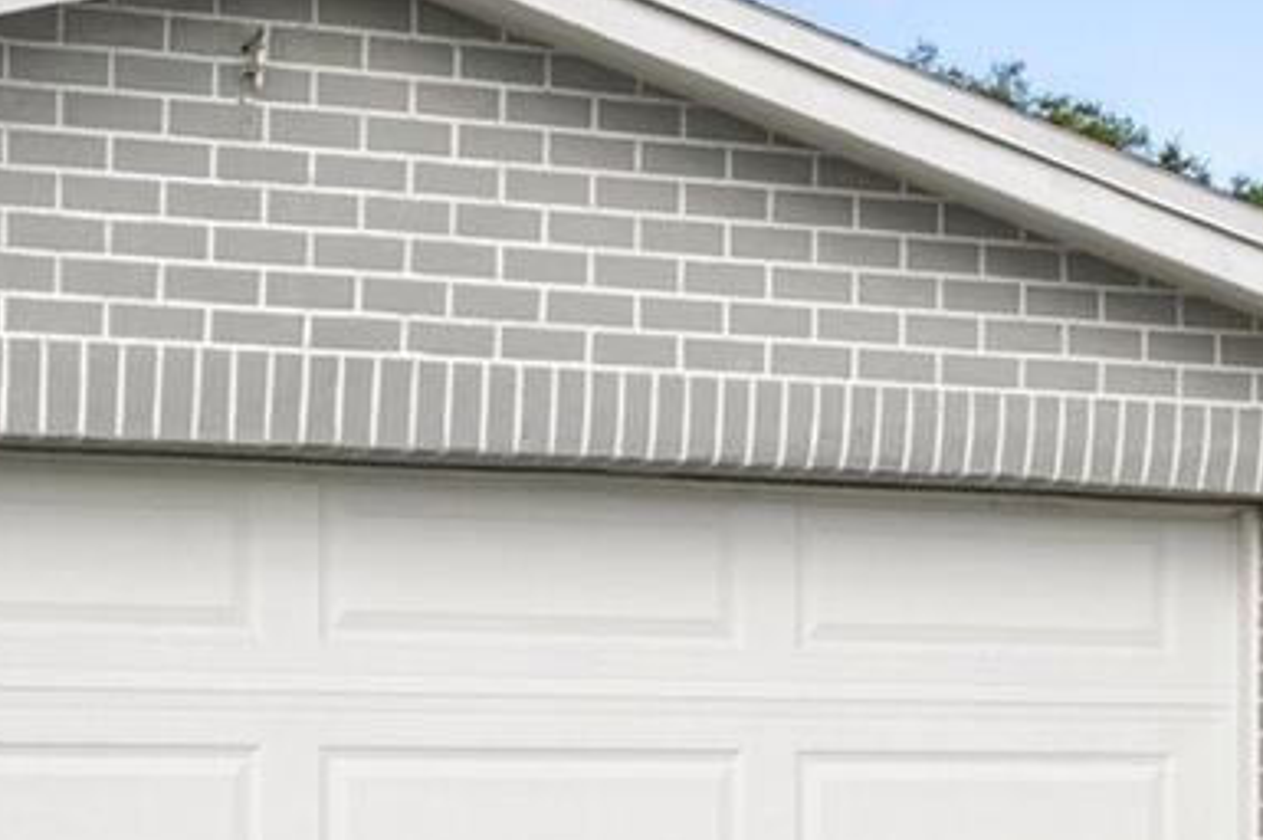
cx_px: 633
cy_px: 902
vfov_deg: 10.2
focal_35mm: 133
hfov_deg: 15.4
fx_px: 4662
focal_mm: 32
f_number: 9
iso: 320
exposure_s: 1/160
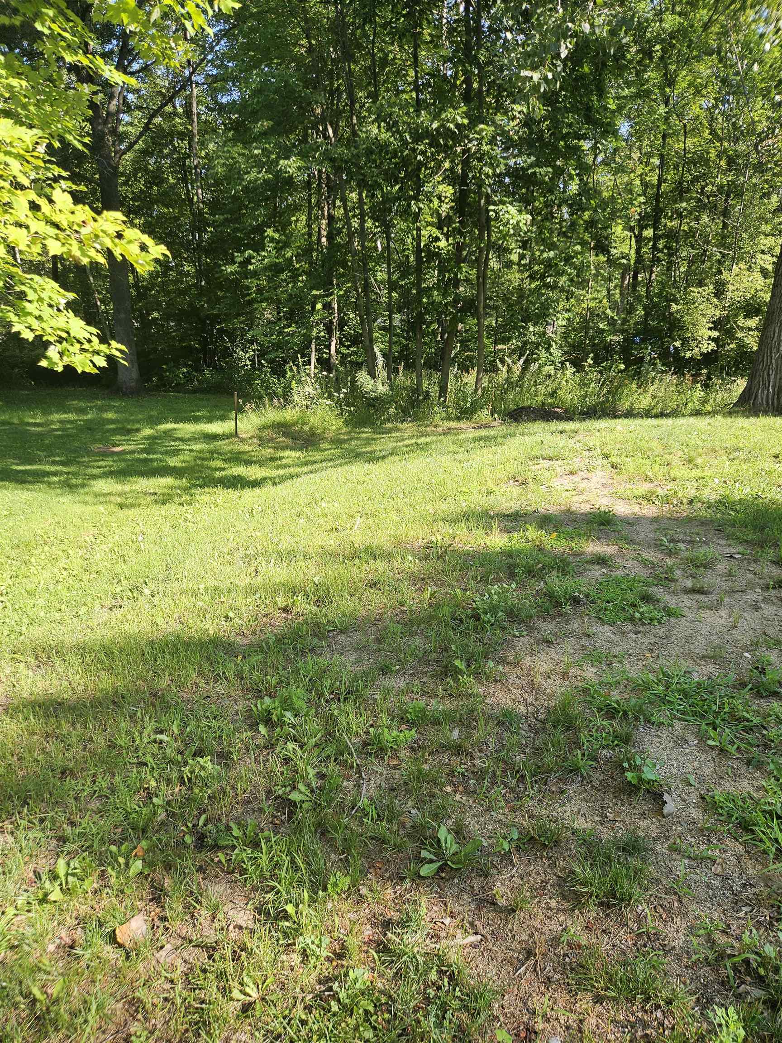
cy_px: 522
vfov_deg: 73.9
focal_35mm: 23
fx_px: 693
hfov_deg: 58.9
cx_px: 391
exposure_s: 1/335
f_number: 1.8
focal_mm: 5.4
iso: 25
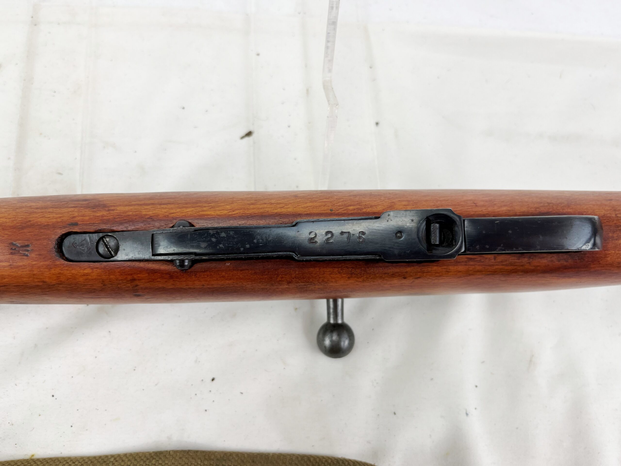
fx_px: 466
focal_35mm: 26
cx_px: 310
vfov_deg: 53.1
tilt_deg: -69.5
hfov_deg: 67.3
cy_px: 233
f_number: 1.6
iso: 32
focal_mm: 5.1
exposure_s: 1/134
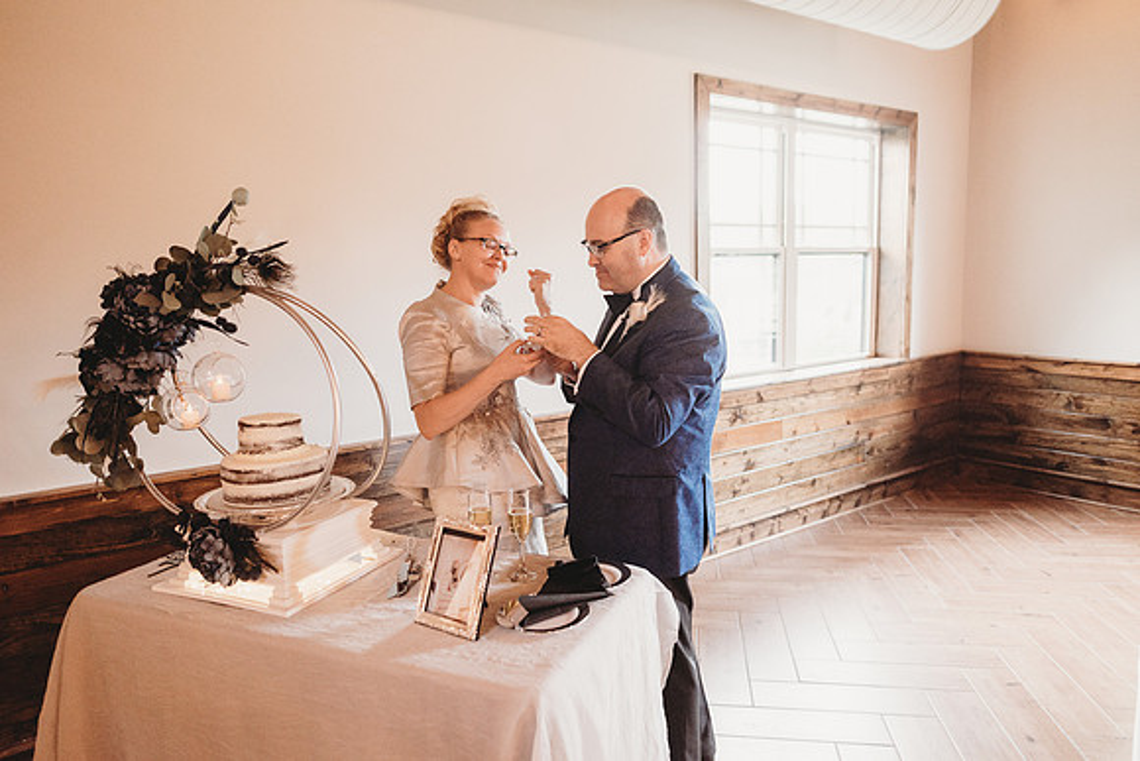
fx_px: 760
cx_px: 570
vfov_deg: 53.2
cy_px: 380
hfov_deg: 73.7
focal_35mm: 24
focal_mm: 24
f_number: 2.5
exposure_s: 1/125
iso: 2000
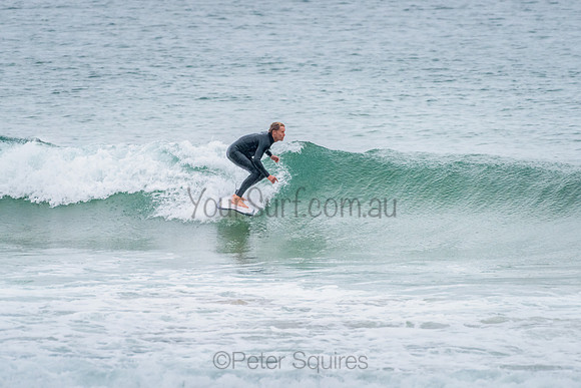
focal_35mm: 613
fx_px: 9900
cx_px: 274
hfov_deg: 3.4
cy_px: 174
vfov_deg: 2.2
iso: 1100
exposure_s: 1/1000
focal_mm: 500
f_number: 5.6
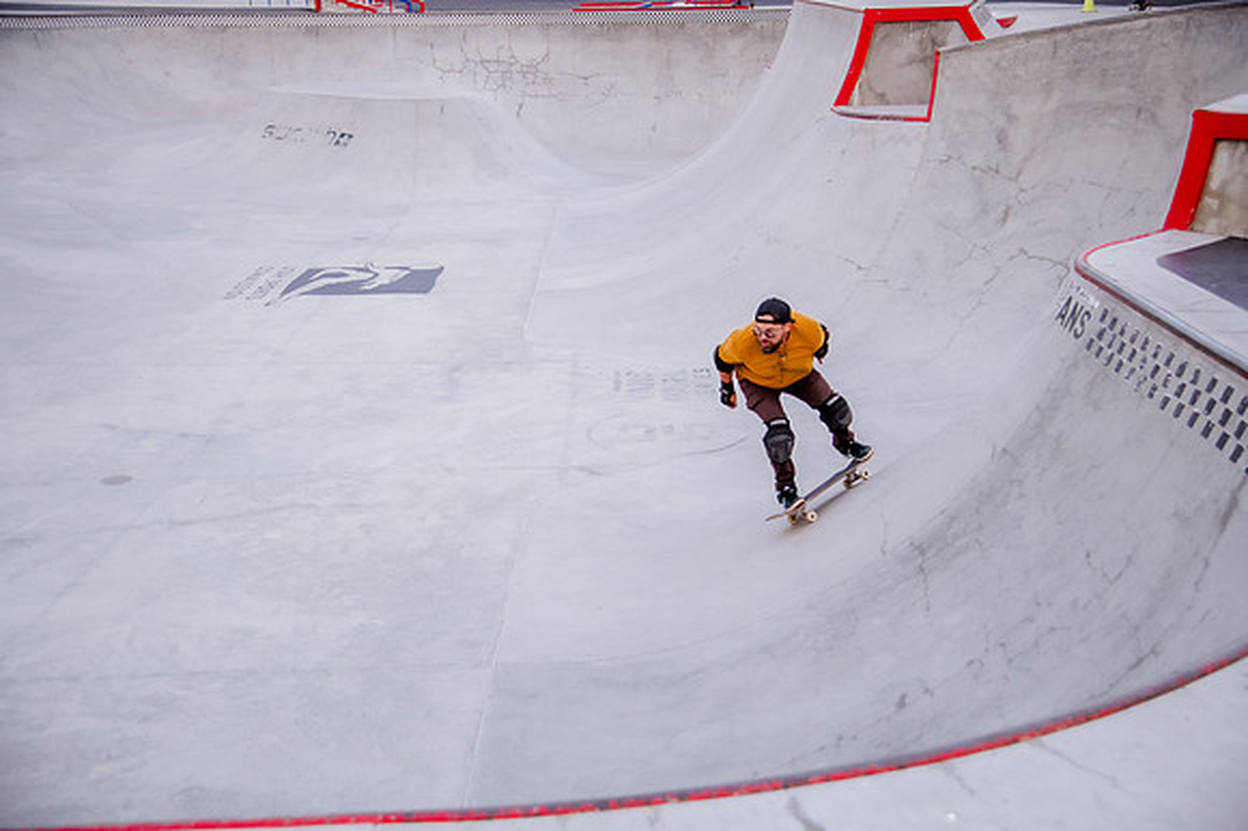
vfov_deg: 30.5
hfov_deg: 44.5
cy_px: 416
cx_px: 624
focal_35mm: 44
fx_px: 1524
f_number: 4
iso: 2500
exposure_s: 1/640
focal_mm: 44
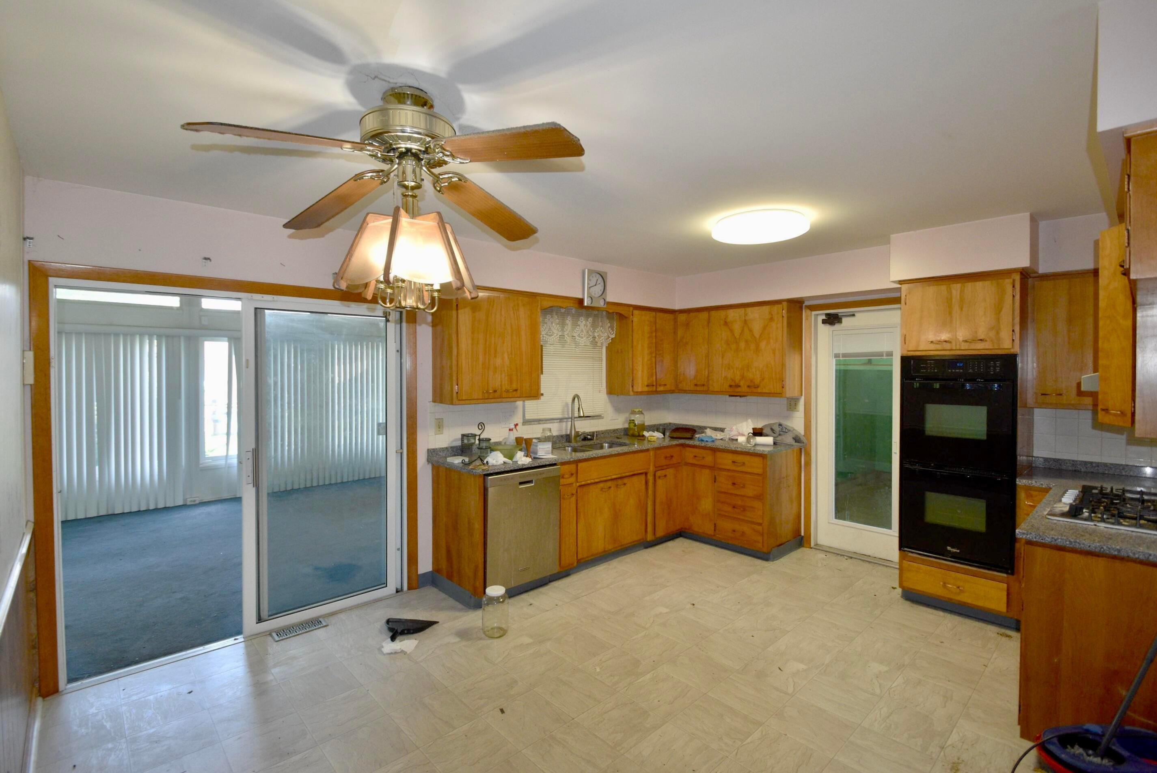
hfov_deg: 100.3
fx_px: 482
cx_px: 578
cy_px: 386
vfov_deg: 77.4
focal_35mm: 15
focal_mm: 10
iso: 800
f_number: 5.6
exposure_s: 1/125
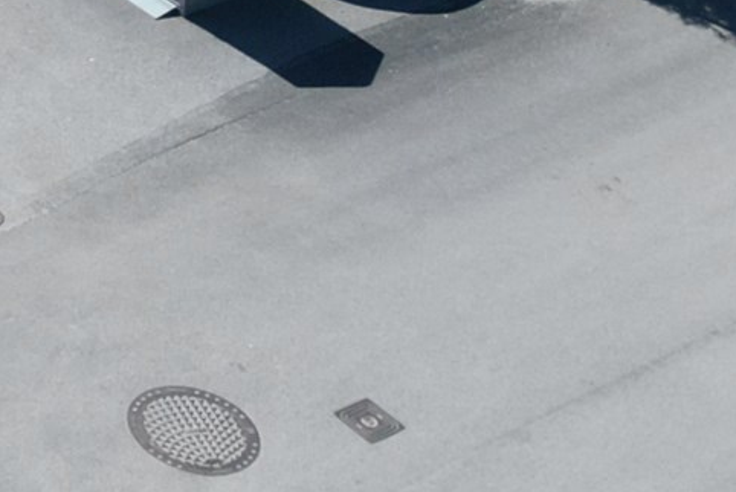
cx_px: -785
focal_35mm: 149
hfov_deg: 12.1
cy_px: -862
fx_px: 3048
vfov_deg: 8.2
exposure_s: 1/3000
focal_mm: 6.72
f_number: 1.7
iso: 130
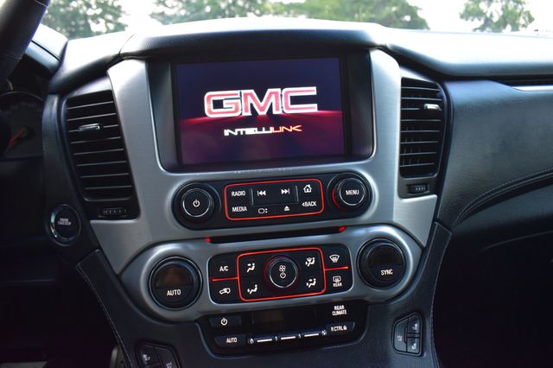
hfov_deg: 67.4
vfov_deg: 47.9
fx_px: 415
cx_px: 276
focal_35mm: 27
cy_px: 184
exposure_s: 1/15
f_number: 6.3
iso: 900
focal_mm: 18
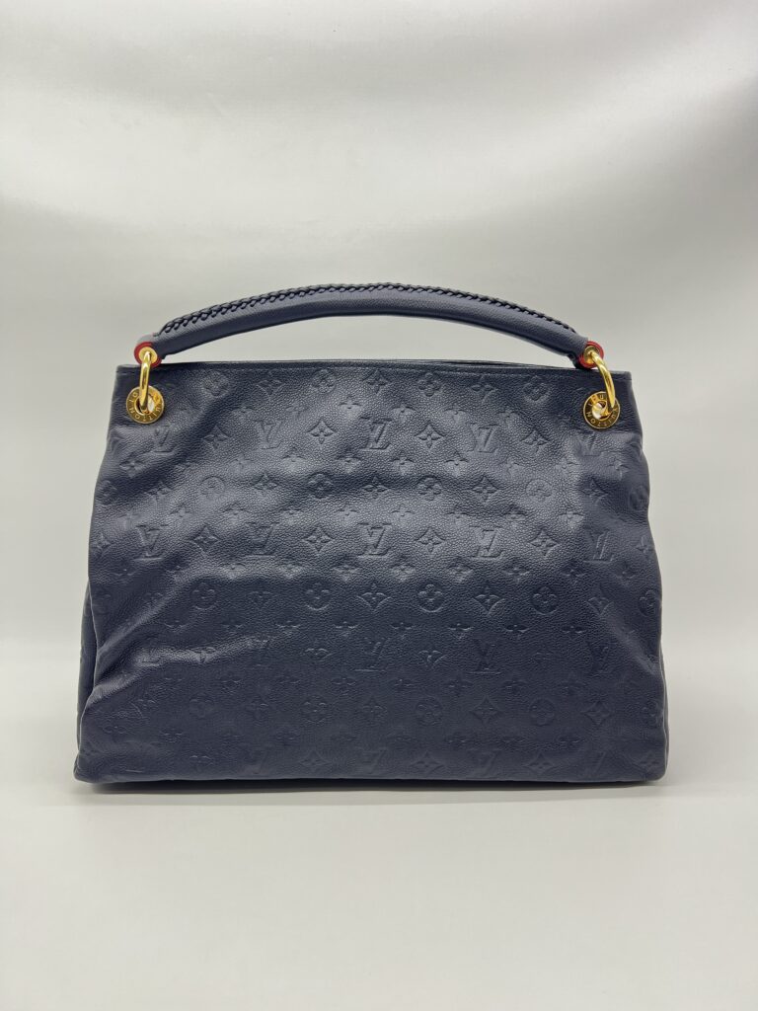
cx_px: 379
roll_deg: +0.7
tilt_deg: -11.7
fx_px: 759
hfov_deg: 53.1
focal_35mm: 26
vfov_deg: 67.3
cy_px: 506
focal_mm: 5.7
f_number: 1.5
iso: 50
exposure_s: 1/100
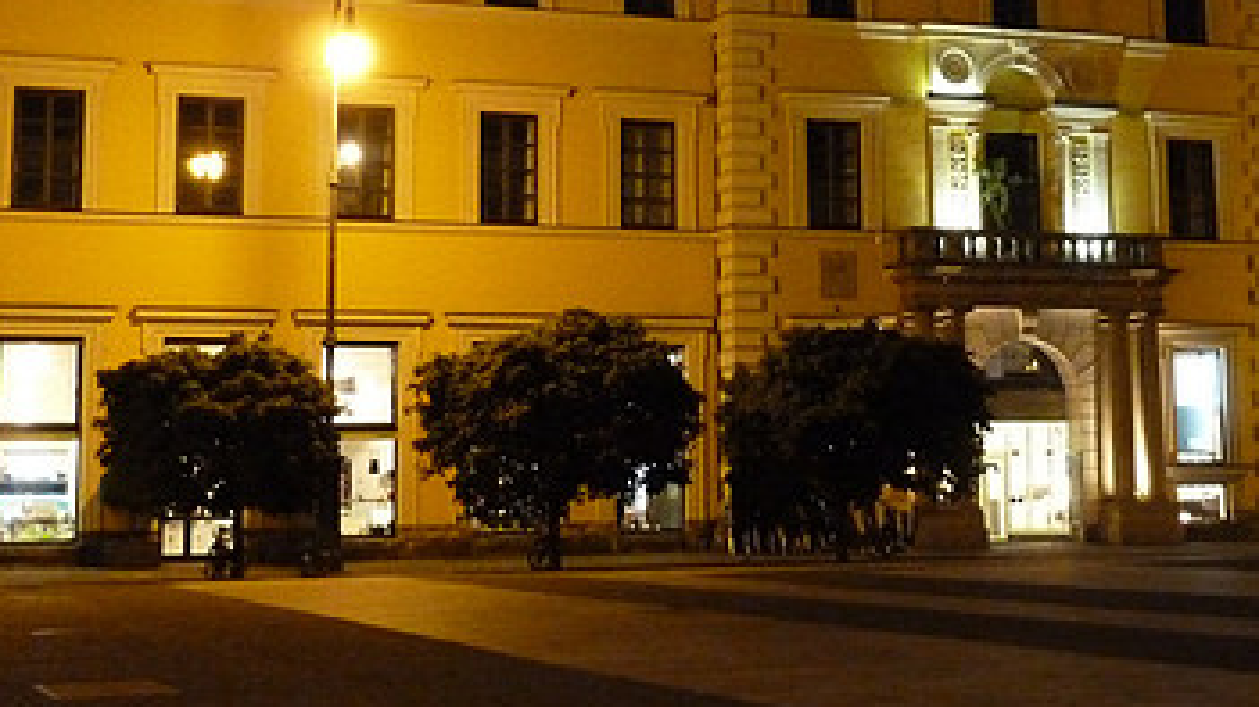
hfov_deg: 29.1
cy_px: 145
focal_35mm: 72
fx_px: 2402
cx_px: 854
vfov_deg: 16.6
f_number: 3.6
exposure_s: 1/5
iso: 800
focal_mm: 6.5
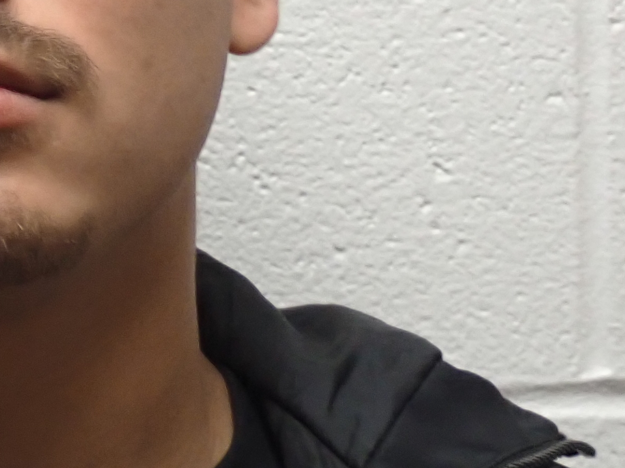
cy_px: 41
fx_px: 3755
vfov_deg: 7.1
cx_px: 59
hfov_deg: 9.5
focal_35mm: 208
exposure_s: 1/30
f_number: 3.6
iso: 400
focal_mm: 11.09
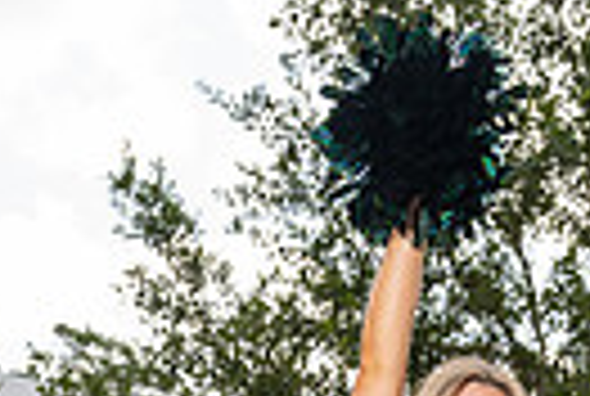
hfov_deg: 21.1
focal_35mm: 96
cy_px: 909
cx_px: 423
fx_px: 1577
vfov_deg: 11.9
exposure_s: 1/250
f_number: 5
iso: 200
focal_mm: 28
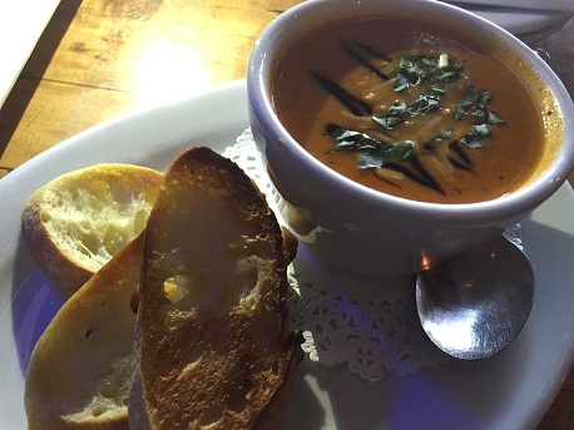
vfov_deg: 48.2
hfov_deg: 61.7
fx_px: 481
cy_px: 215
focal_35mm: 29
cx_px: 287
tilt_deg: -56.3
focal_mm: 4.15
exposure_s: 1/30
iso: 250
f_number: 2.2
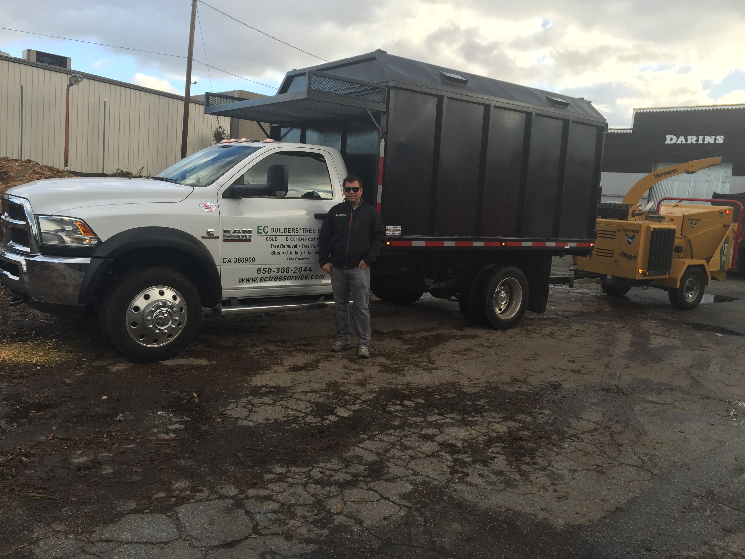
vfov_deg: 48.2
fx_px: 624
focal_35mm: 29
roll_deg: -4.7
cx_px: 372
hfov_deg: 61.7
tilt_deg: -5.2
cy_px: 280
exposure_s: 1/380
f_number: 2.2
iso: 32
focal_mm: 4.15
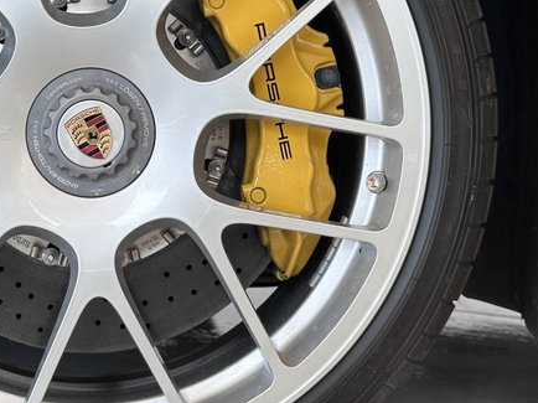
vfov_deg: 17.3
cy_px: 138
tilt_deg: -3.7
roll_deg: -1.2
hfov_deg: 22.7
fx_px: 1320
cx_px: 110
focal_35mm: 85
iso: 64
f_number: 1.78
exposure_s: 1/202
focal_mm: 6.86
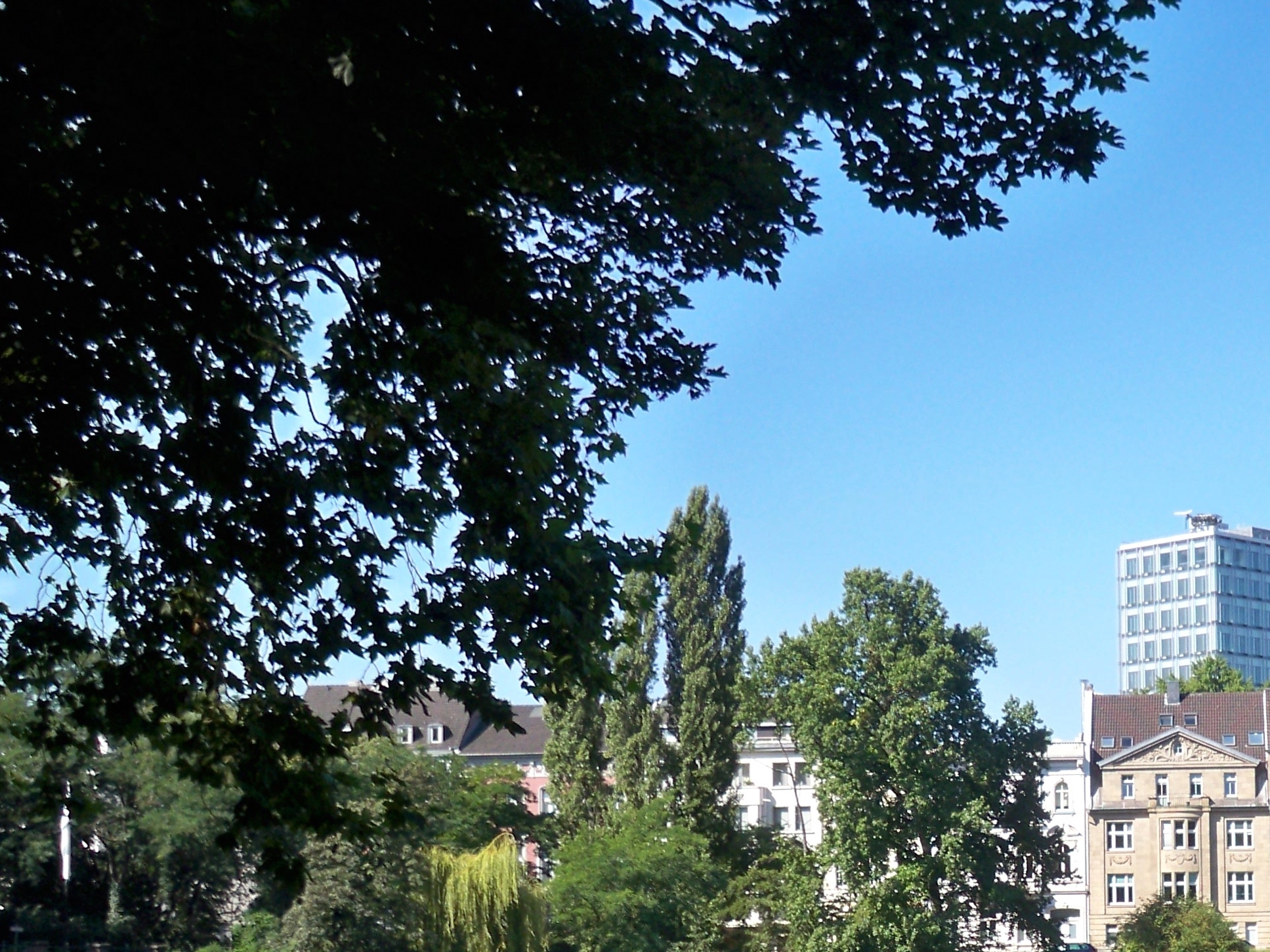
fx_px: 2421
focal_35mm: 66
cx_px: 1188
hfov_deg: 28.1
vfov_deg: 21.8
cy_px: 816
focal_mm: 6.3
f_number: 3.1
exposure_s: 1/500
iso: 64
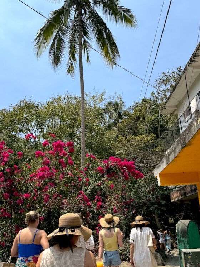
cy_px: 155
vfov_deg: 55.1
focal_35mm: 33
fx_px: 254
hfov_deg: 43.0
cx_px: 103
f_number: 1.78
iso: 80
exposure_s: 1/4950
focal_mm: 6.76
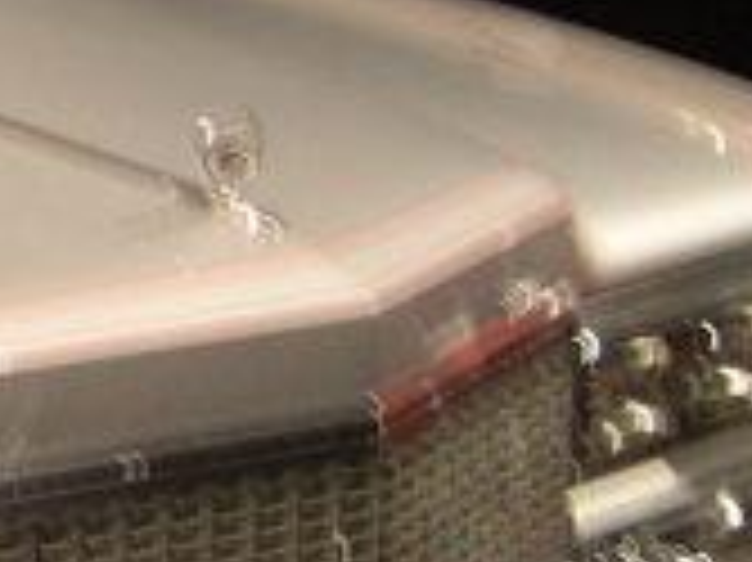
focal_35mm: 182
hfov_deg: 10.3
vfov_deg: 8.1
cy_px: 13
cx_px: -581
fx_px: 3951
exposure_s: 1/4.7
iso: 185
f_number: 2.8
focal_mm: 8
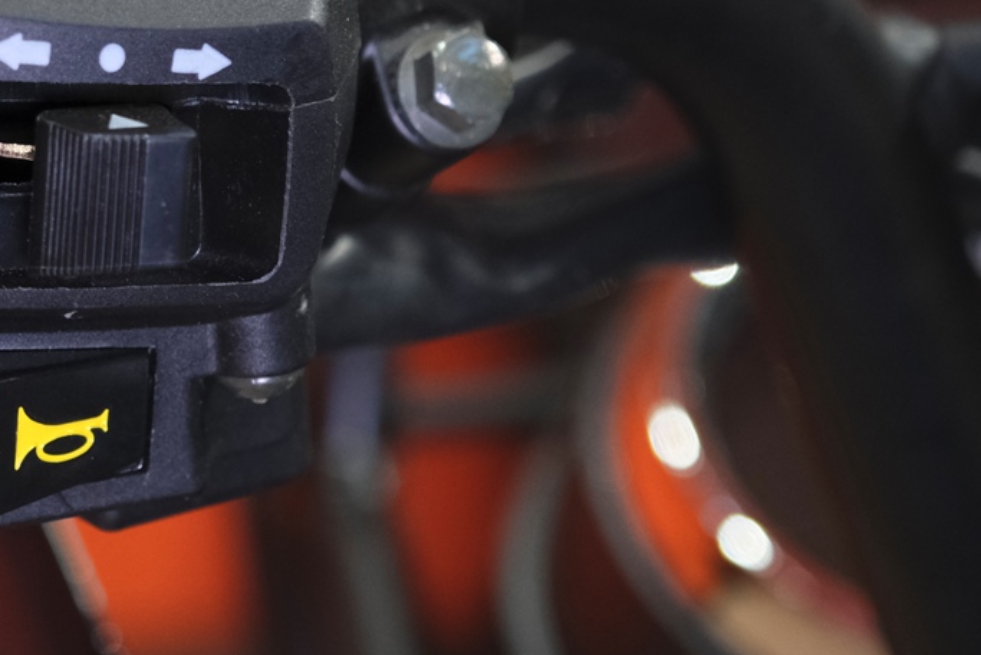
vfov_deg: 8.0
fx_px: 4661
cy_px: 98
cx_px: 23
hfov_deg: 11.9
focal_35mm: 171
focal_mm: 48.5
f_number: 4
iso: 1600
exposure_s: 1/125
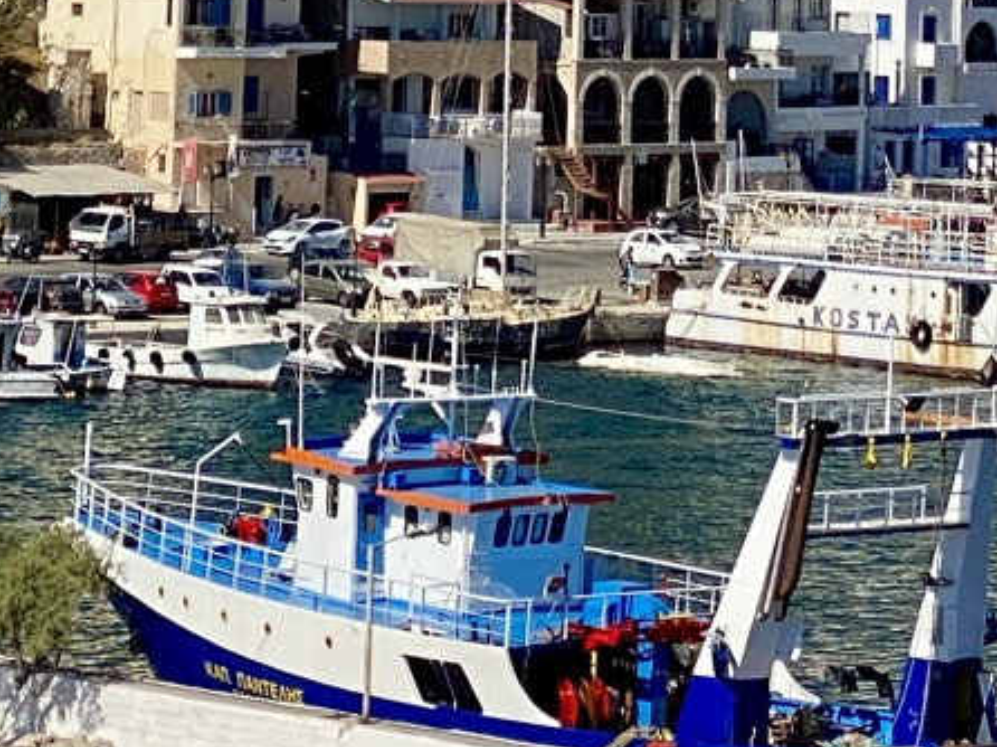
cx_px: 662
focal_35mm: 239
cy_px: -836
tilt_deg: +5.3
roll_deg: -1.8
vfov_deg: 6.0
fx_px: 6880
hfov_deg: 8.3
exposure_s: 1/2083
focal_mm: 6
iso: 20
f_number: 2
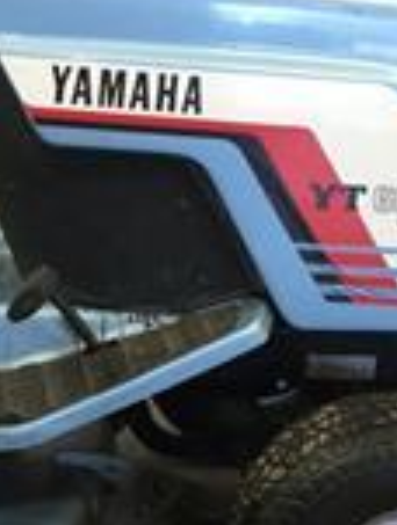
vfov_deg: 15.0
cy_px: 198
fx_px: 1995
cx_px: -125
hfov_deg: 11.1
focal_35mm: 131
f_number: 2.4
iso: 64
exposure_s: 1/30
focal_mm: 3.3
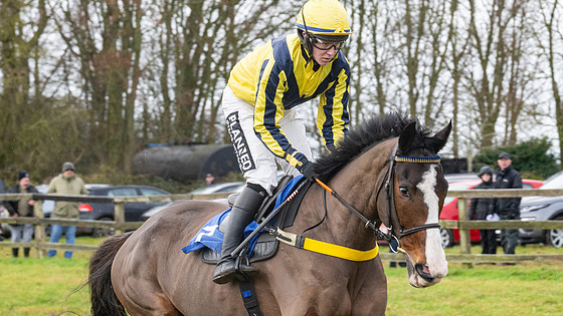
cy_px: 165
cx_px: 360
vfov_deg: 7.4
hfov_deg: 13.0
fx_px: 2463
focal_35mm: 165
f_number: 5
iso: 800
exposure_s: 1/500
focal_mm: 76
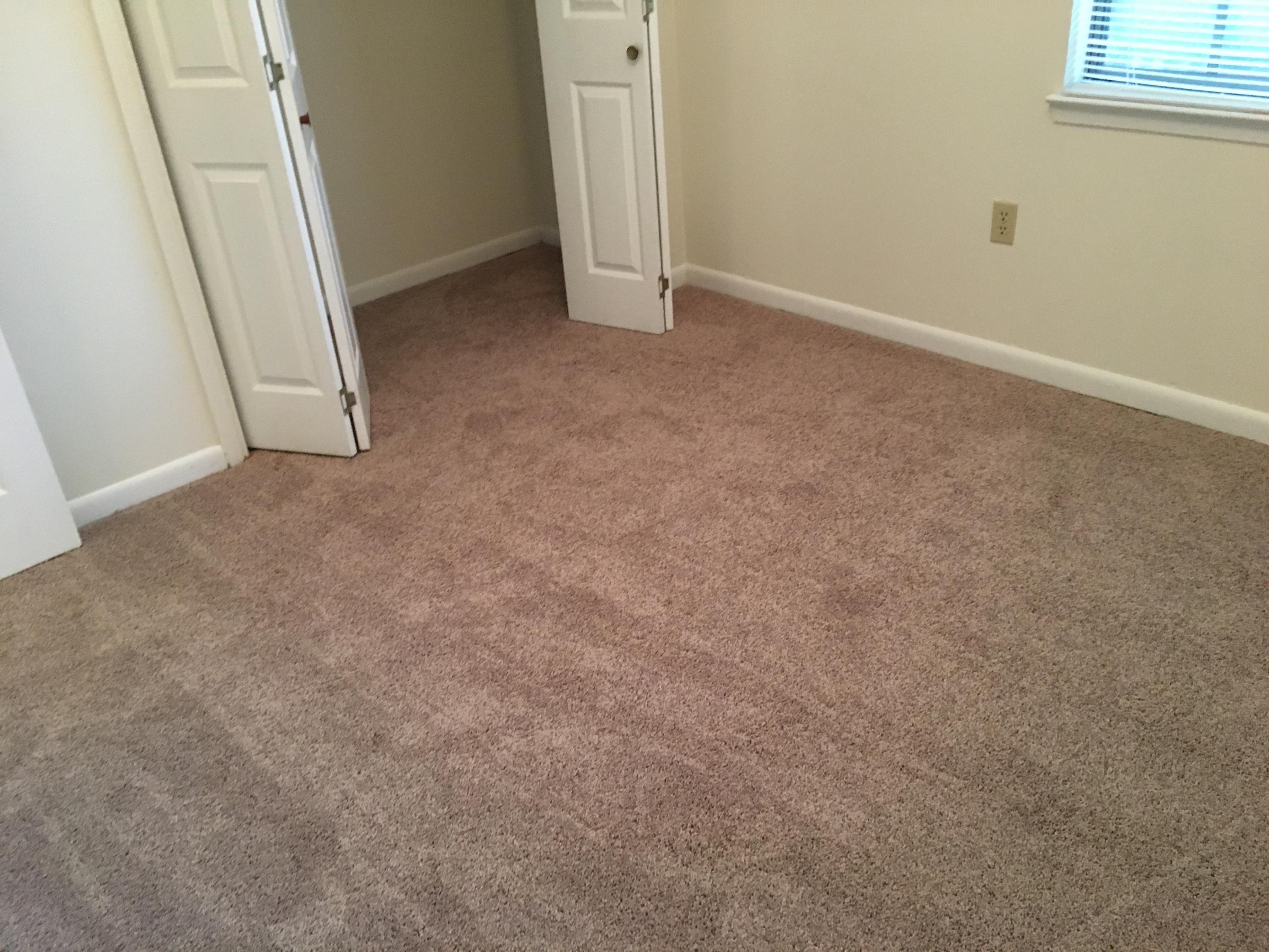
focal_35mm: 29
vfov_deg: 48.2
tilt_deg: -29.9
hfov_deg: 61.7
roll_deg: +5.5
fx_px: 1063
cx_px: 634
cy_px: 476
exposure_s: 1/15
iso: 200
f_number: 2.2
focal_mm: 4.15
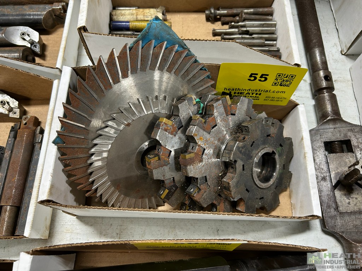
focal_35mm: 26
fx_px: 272
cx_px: 181
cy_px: 136
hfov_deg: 67.3
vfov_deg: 53.1
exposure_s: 1/60
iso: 100
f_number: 1.5
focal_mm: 5.7
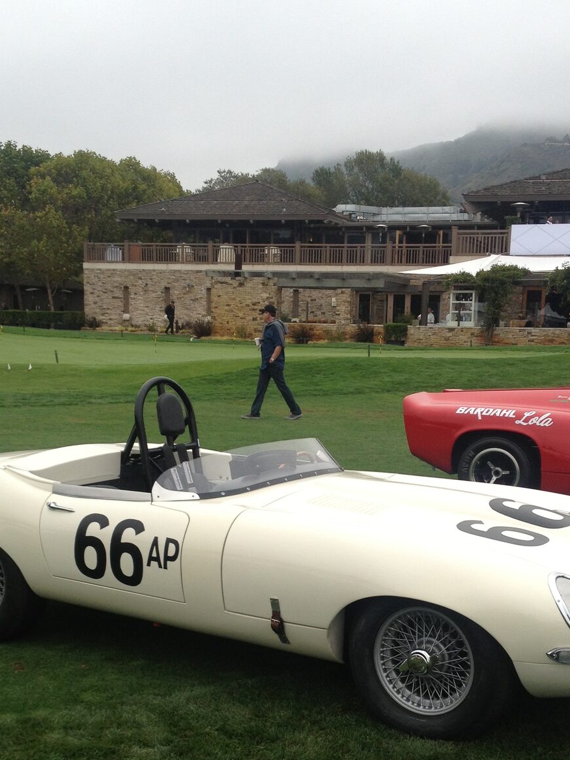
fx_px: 1230
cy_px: 547
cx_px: 311
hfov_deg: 26.1
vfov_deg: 33.8
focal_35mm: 56
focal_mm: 4.28
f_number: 2.4
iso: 50
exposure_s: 1/863
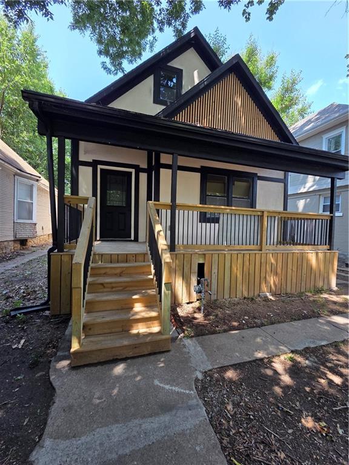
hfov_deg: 89.9
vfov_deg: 106.2
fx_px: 175
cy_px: 232
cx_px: 174
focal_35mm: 13
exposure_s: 1/359
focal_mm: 2.2
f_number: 2.2
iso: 100
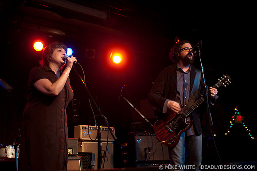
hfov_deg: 43.7
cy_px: 86
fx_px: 321
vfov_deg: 29.8
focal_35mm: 45
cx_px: 128
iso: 1000
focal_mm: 30
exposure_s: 1/125
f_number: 1.6
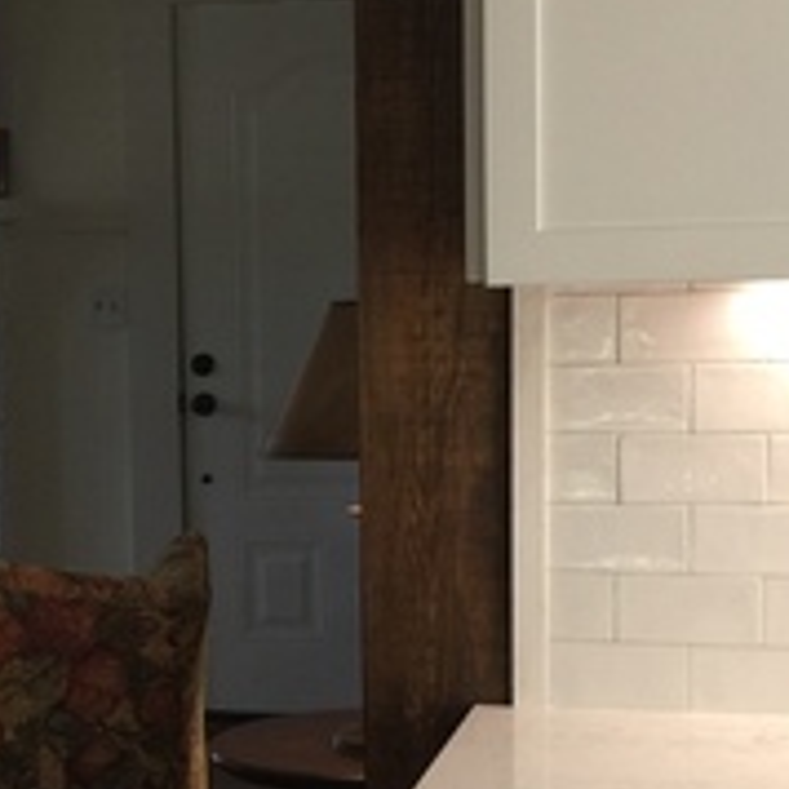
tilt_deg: -7.4
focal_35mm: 96
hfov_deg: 17.7
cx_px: 11
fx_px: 2476
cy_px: 510
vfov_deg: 18.1
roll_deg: +0.3
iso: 32
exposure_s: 1/15
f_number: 2.2
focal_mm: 4.15
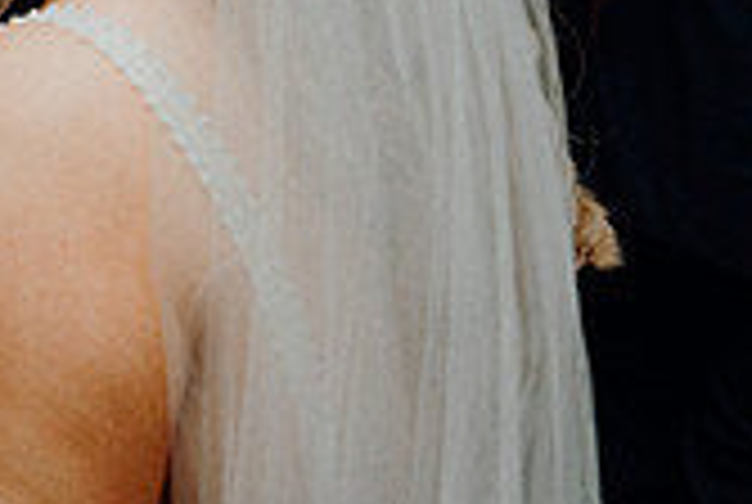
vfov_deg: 12.8
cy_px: -160
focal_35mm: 104
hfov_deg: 17.8
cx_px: -329
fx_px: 2176
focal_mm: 30
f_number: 3.5
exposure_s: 1/160
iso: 2500
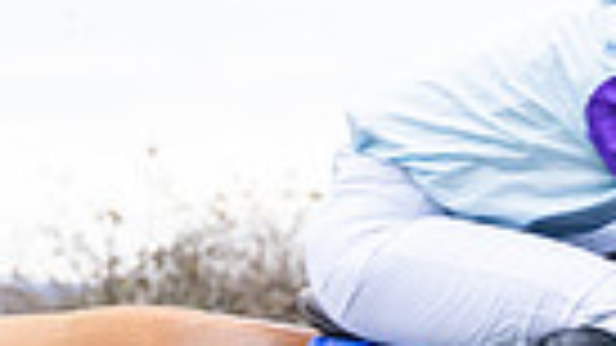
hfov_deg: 4.6
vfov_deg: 2.6
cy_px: 475
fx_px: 7626
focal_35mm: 467
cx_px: 501
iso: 640
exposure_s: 1/1000
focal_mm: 70
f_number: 2.8
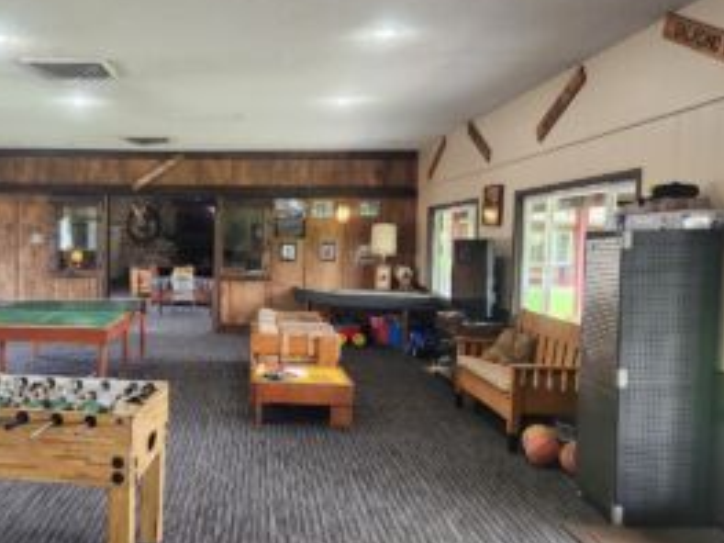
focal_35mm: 35
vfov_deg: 40.7
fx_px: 732
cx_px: 184
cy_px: 284
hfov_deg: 50.6
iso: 200
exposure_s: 1/120
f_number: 1.8
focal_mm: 5.4
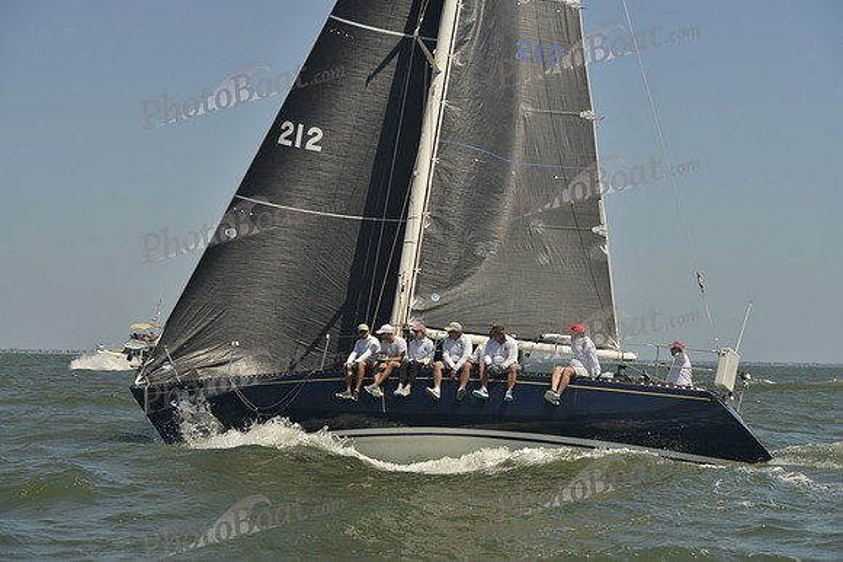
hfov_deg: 28.8
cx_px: 422
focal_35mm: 70
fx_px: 1639
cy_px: 281
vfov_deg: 19.5
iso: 280
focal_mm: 70
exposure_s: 1/1000
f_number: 8
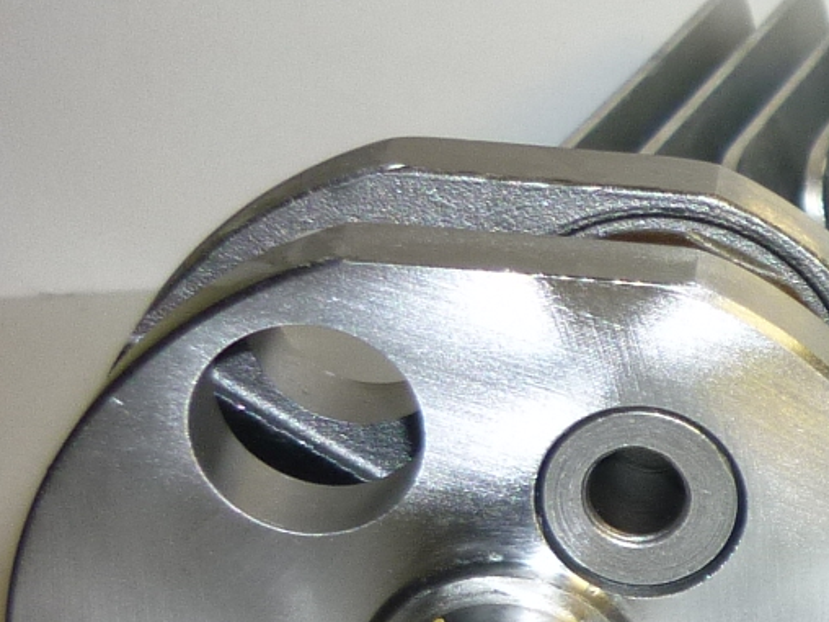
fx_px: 3185
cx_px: 1635
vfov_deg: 11.0
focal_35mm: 133
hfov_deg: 13.0
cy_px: 660
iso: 100
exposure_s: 1/30
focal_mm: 5.5
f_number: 2.8
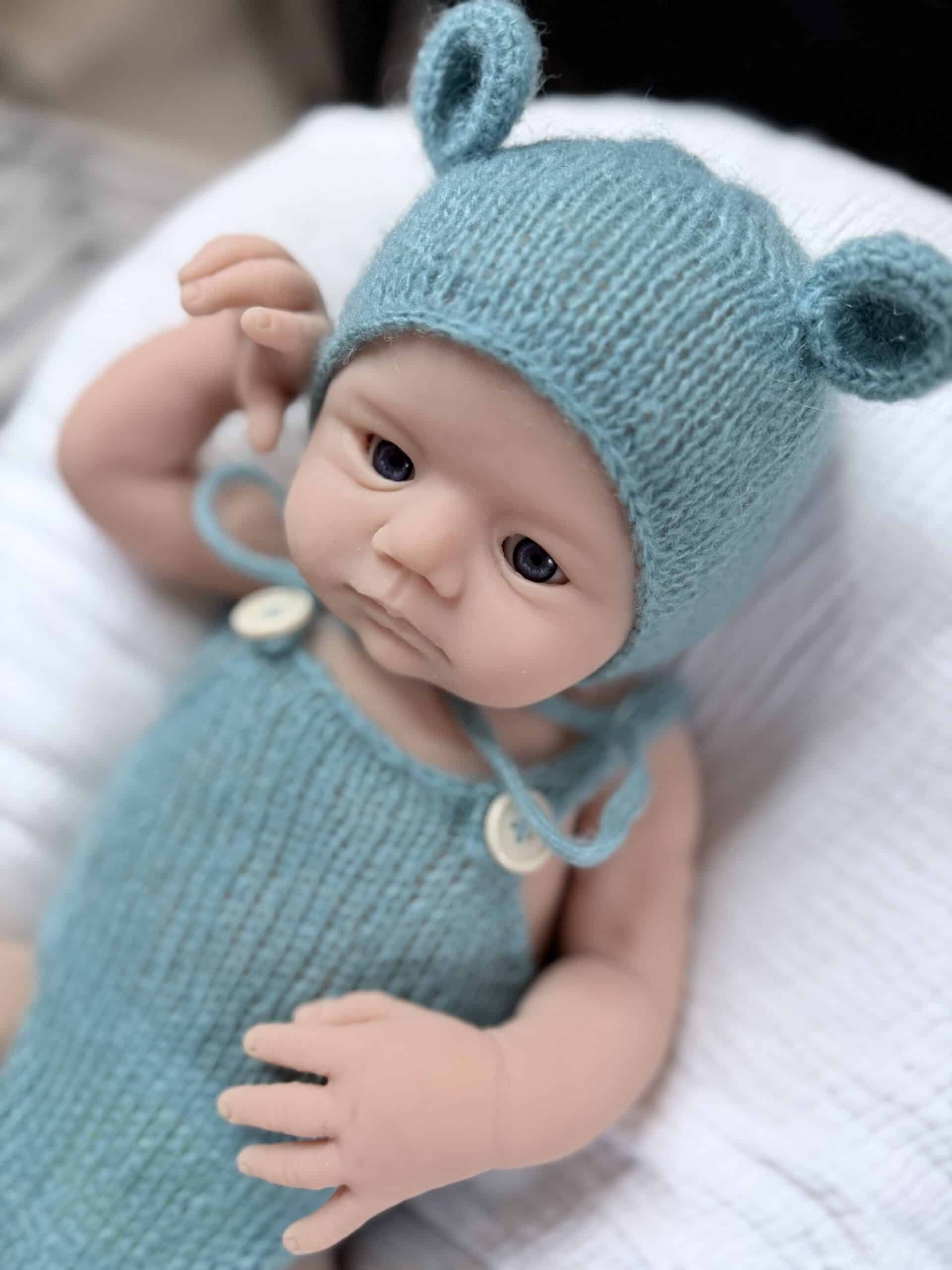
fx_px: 880
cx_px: 476
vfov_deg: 71.6
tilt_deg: -51.9
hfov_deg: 56.8
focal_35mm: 24
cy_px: 635
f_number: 1.78
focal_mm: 6.76
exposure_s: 1/120
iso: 100
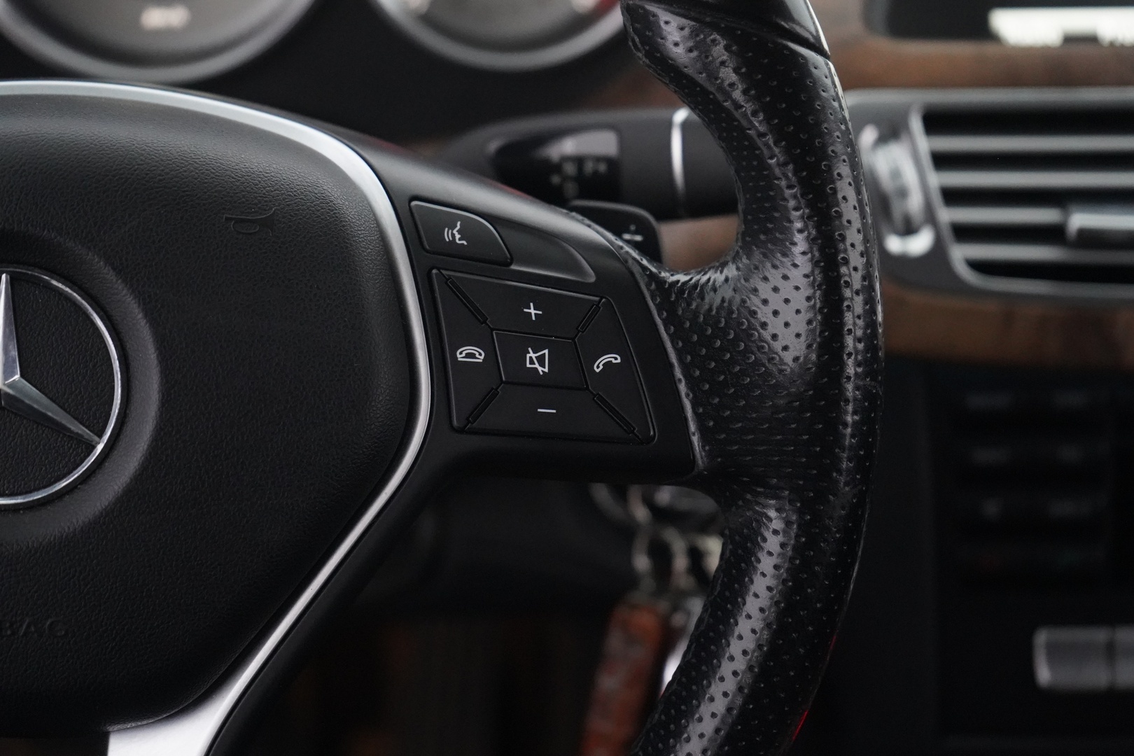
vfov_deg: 20.3
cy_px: 378
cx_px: 567
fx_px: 2110
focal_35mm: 67
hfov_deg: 30.1
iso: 12800
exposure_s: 1/60
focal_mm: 67
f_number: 5.6
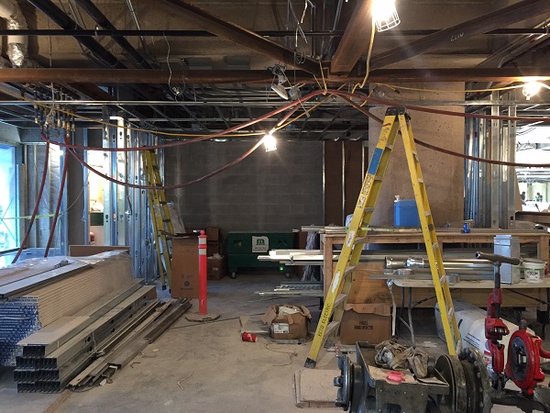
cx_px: 275
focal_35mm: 29
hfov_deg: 61.7
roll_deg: -0.2
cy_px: 206
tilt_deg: -0.7
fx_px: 461
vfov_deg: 48.2
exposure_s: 1/17
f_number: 2.2
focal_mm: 4.15
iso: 250
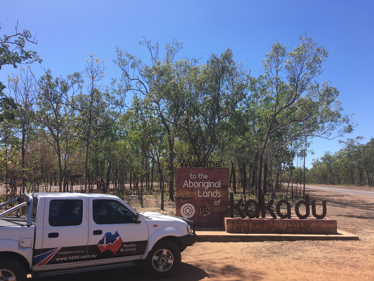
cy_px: 140
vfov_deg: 48.2
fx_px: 313
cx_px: 187
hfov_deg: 61.7
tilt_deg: +8.5
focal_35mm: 29
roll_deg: +0.1
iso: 25
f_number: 2.2
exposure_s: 1/1099
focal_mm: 4.15
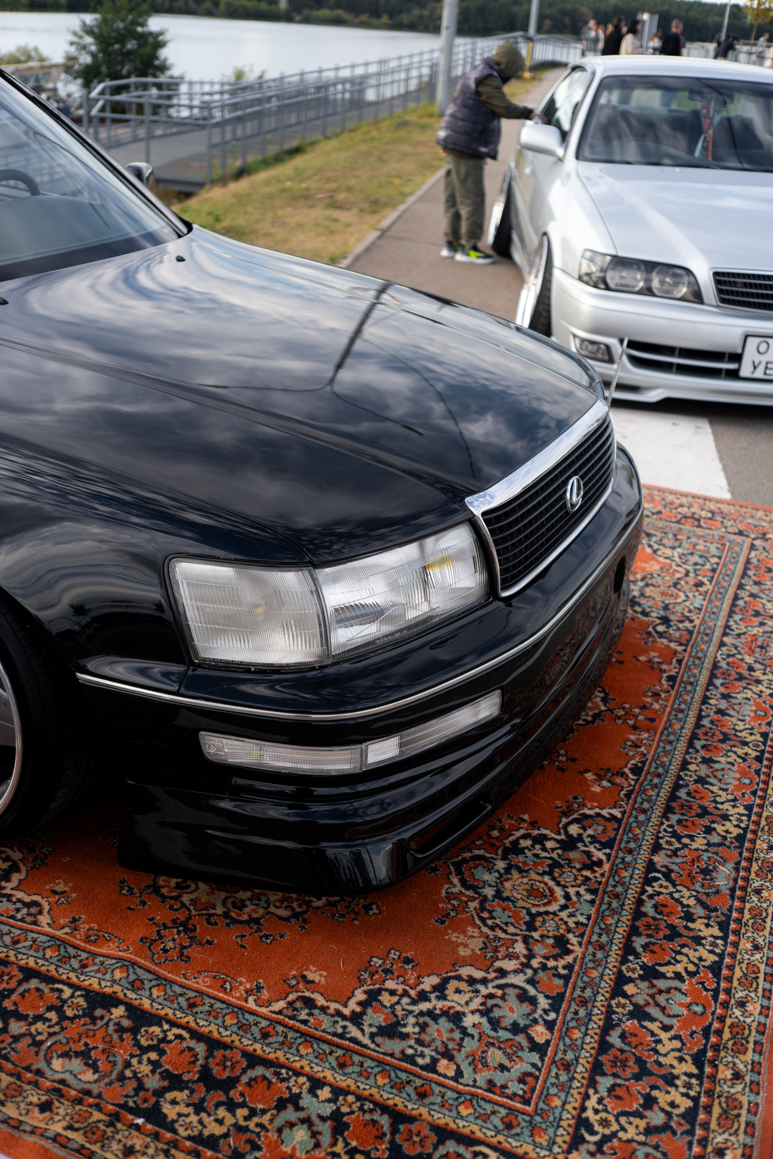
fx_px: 1127
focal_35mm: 35
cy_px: 580
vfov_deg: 54.4
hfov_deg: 37.9
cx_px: 386
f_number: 2.5
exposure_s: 1/500
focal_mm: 35
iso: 100
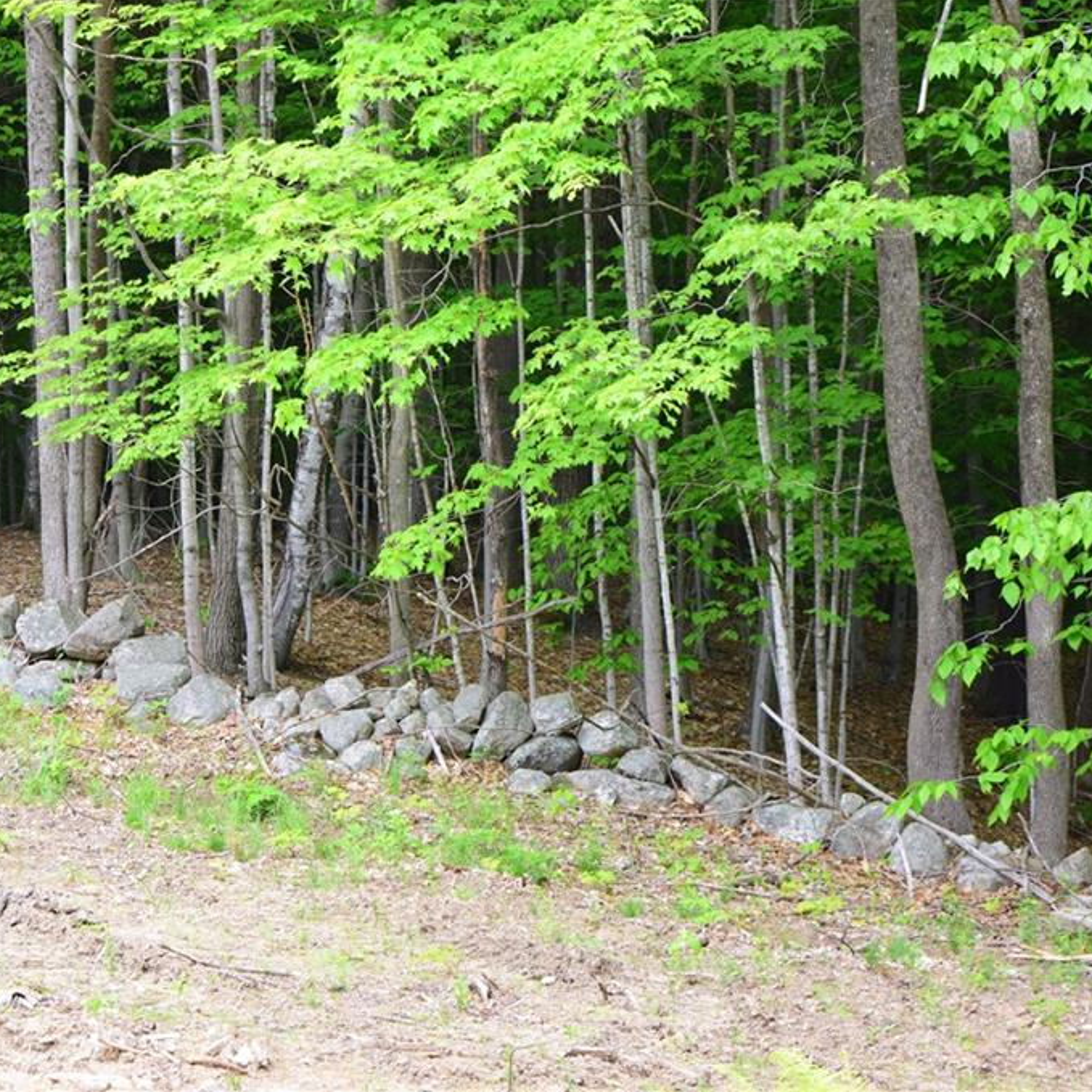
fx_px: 3770
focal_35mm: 106
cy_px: 545
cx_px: 273
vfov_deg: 16.5
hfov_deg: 16.4
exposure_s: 1/100
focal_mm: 55
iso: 320
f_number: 5.6
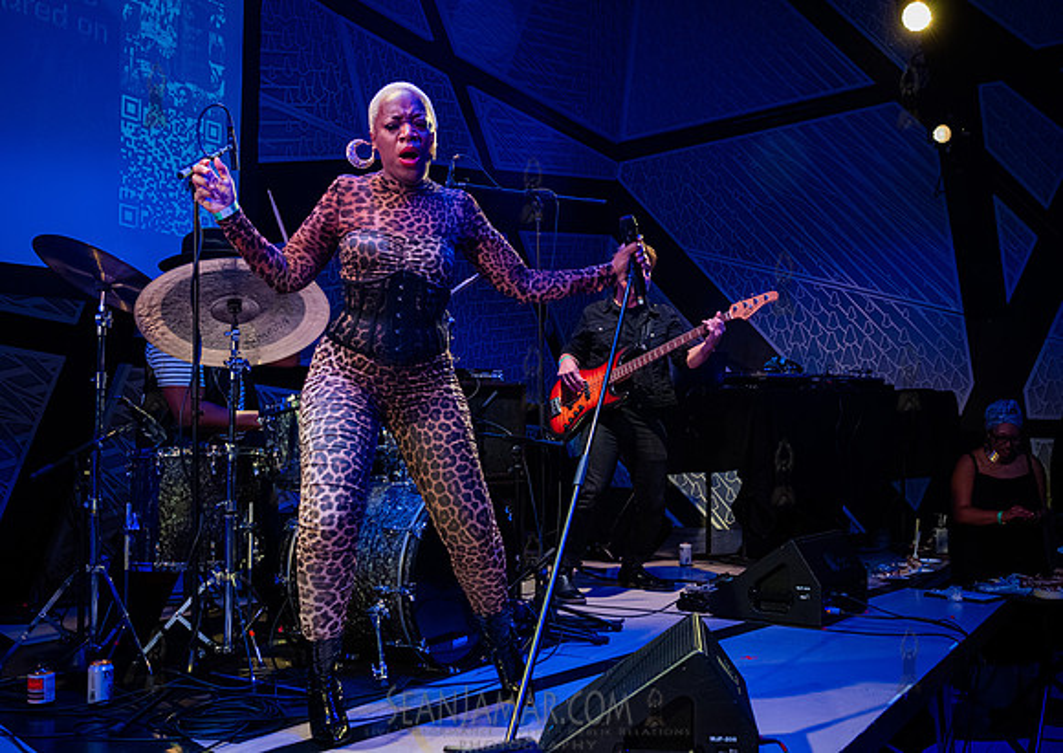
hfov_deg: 48.3
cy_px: 378
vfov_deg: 35.3
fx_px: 1184
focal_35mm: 39
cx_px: 591
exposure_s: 1/640
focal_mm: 35
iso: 10000
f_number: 4.5
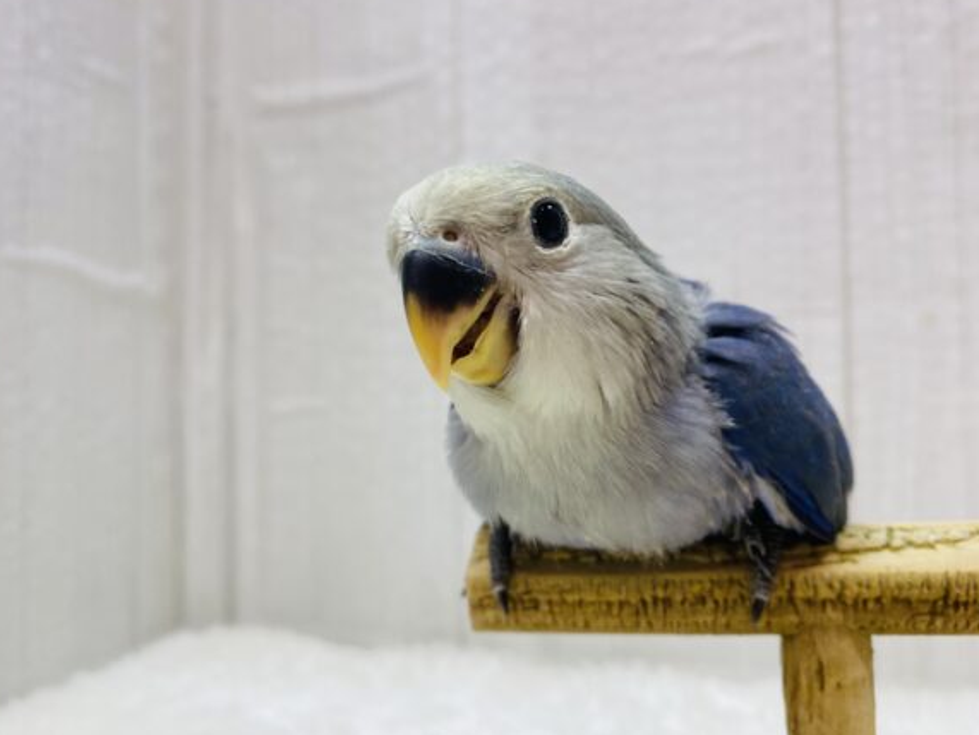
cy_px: 332
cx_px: 530
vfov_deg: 49.7
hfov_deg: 63.3
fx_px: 792
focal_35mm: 28
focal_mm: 4.25
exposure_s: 1/100
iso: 80
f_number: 1.8
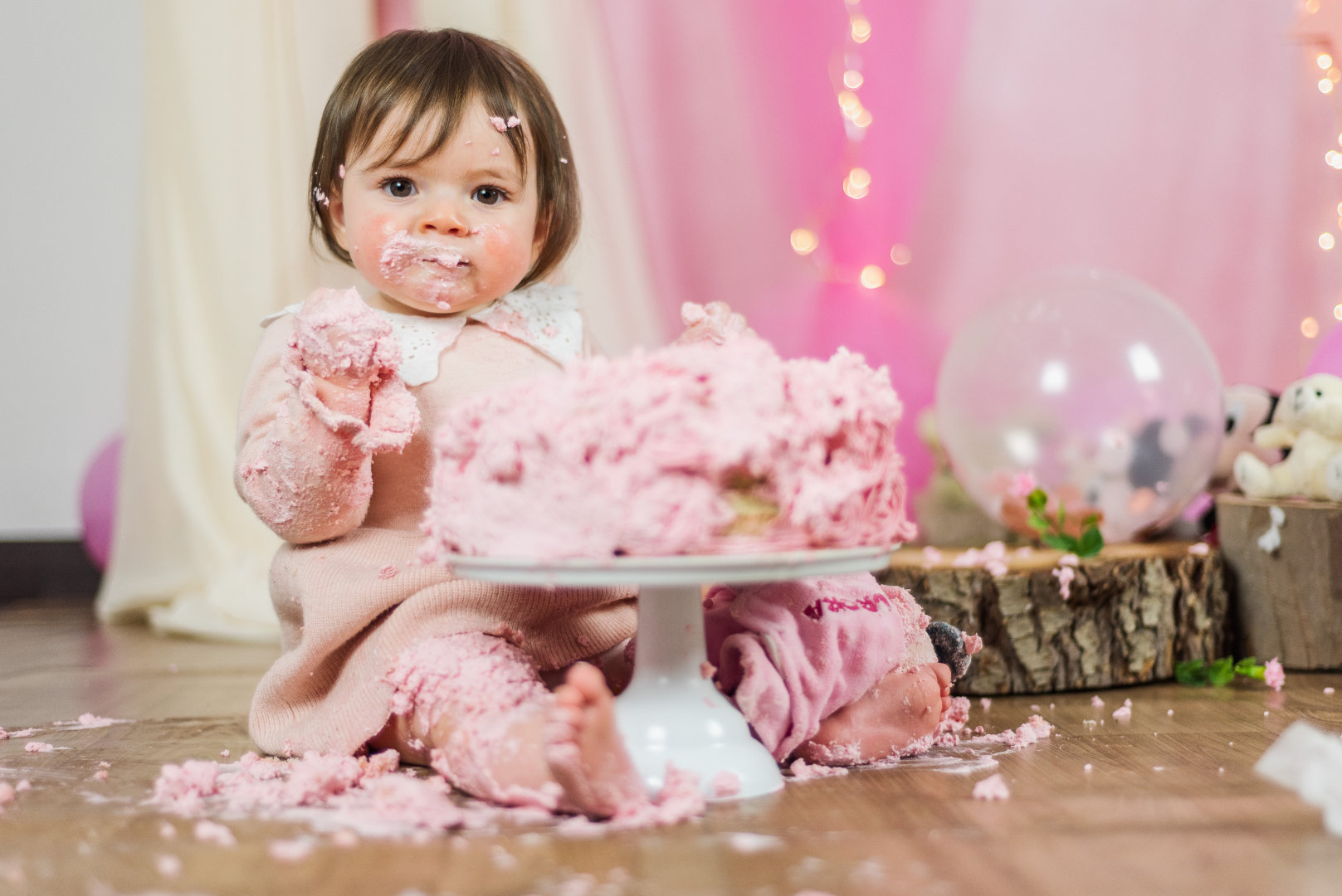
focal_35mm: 50
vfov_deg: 27.0
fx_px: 1865
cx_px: 671
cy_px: 448
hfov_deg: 39.6
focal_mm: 50
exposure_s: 1/160
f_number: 1.8
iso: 320
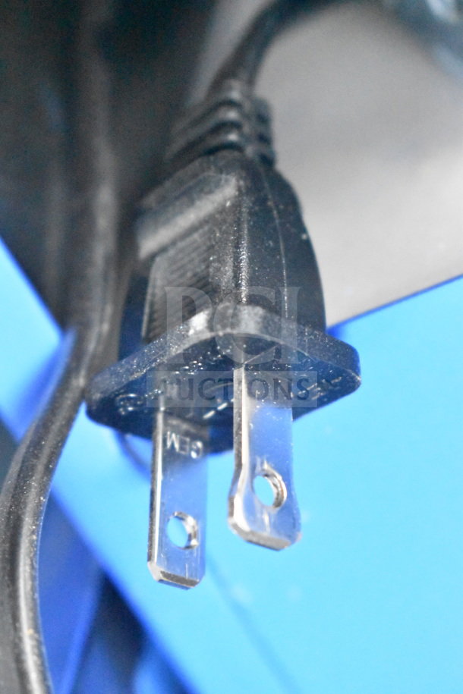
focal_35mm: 82
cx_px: 232
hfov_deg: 16.6
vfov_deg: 24.6
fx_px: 1591
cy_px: 347
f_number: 5.6
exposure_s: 1/100
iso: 22800
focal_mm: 55
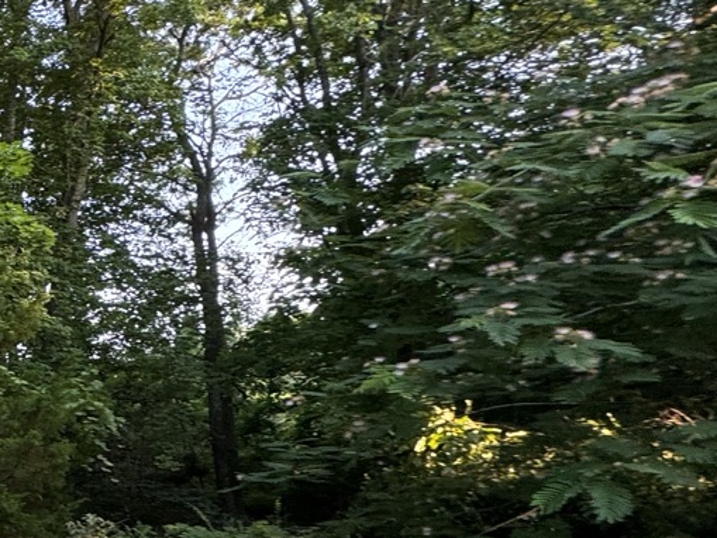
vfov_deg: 31.6
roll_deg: -1.8
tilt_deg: +3.9
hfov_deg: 26.9
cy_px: 469
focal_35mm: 44
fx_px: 912
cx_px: -406
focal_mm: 2.22
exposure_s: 1/99
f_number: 2.2
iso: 100
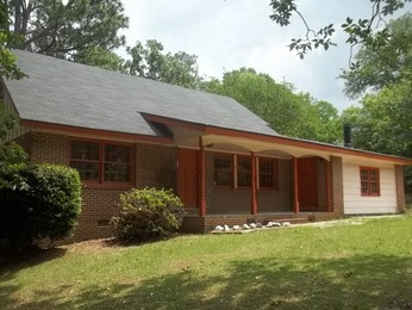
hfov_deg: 55.3
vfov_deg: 43.0
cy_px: 155
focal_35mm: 33
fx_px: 393
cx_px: 206
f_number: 8
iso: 64
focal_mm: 5.9
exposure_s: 1/100
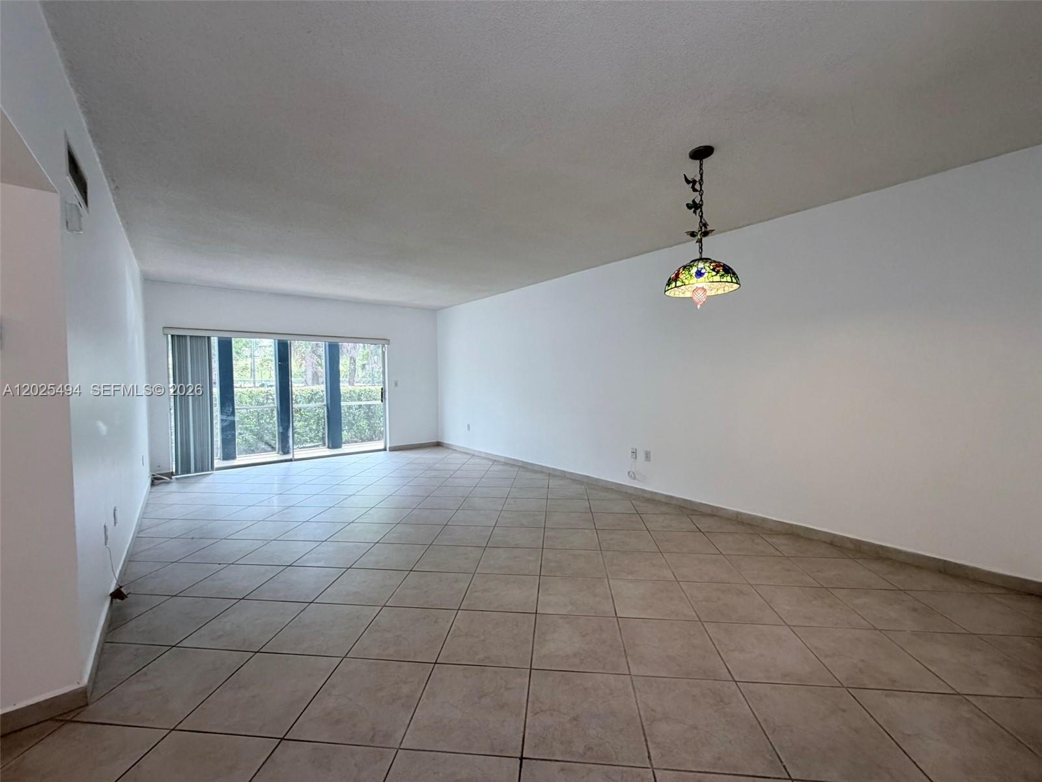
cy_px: 391
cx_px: 521
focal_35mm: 14
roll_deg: +0.6
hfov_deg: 102.1
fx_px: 421
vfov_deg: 85.7
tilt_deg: -1.6
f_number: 2.2
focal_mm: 2.22
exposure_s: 1/120
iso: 160
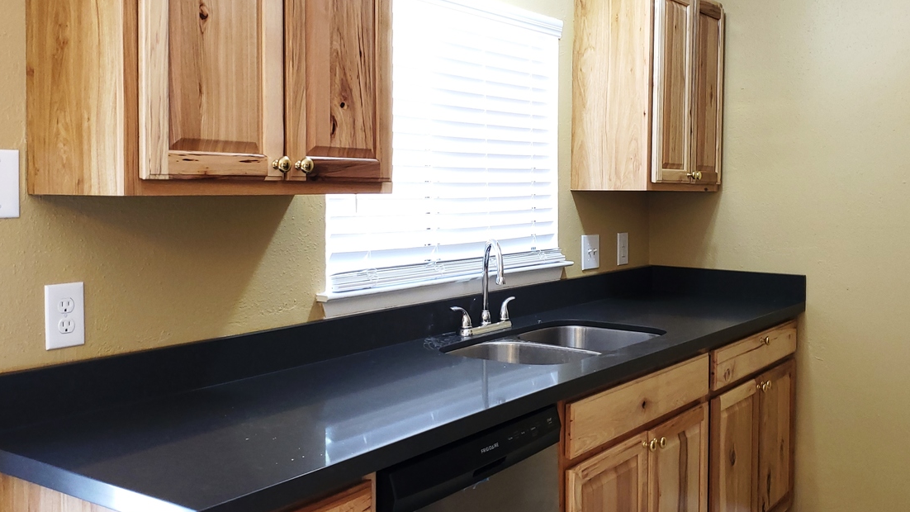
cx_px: 478
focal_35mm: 37
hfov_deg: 54.0
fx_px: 893
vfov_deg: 31.9
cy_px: 204
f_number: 1.5
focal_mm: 4.3
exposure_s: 1/60
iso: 125
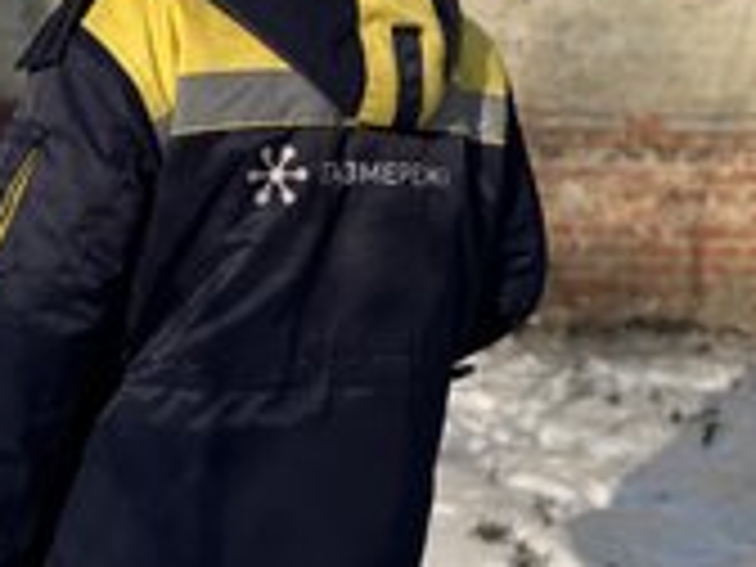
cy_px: 32
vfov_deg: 24.7
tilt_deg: -0.1
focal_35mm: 57
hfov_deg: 33.5
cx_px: 266
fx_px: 1245
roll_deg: -0.5
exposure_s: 1/5348
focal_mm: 6.76
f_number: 1.78
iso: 80
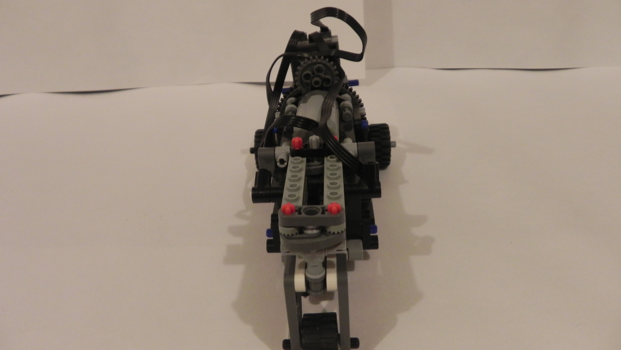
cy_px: 166
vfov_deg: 40.2
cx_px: 310
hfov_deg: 66.1
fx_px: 478
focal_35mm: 29
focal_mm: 4.6
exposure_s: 1/30
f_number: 2.8
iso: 305
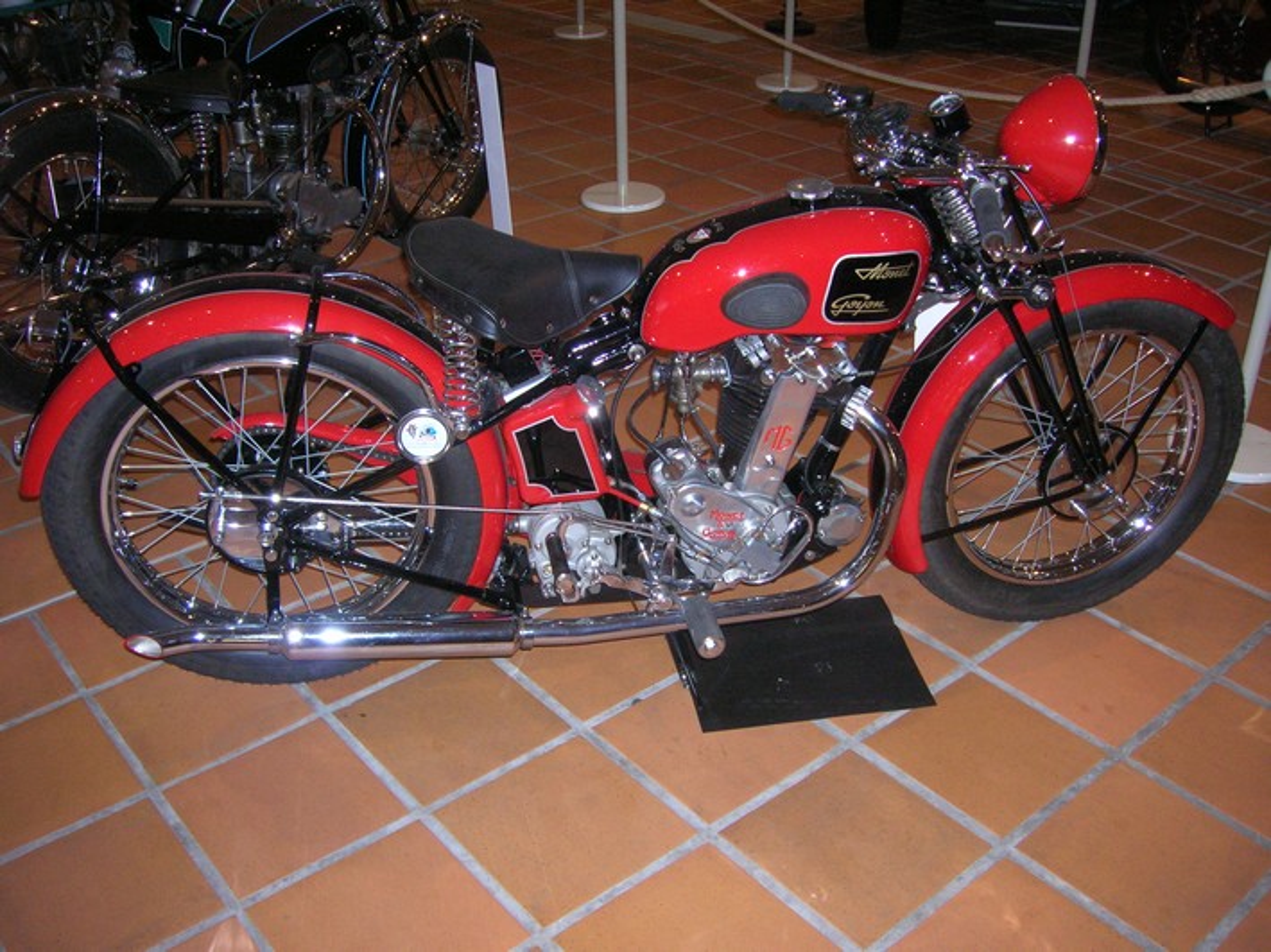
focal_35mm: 34
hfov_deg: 54.0
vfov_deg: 41.8
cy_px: 476
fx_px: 1248
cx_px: 636
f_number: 2.9
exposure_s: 1/60.1
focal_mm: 5.7
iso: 174
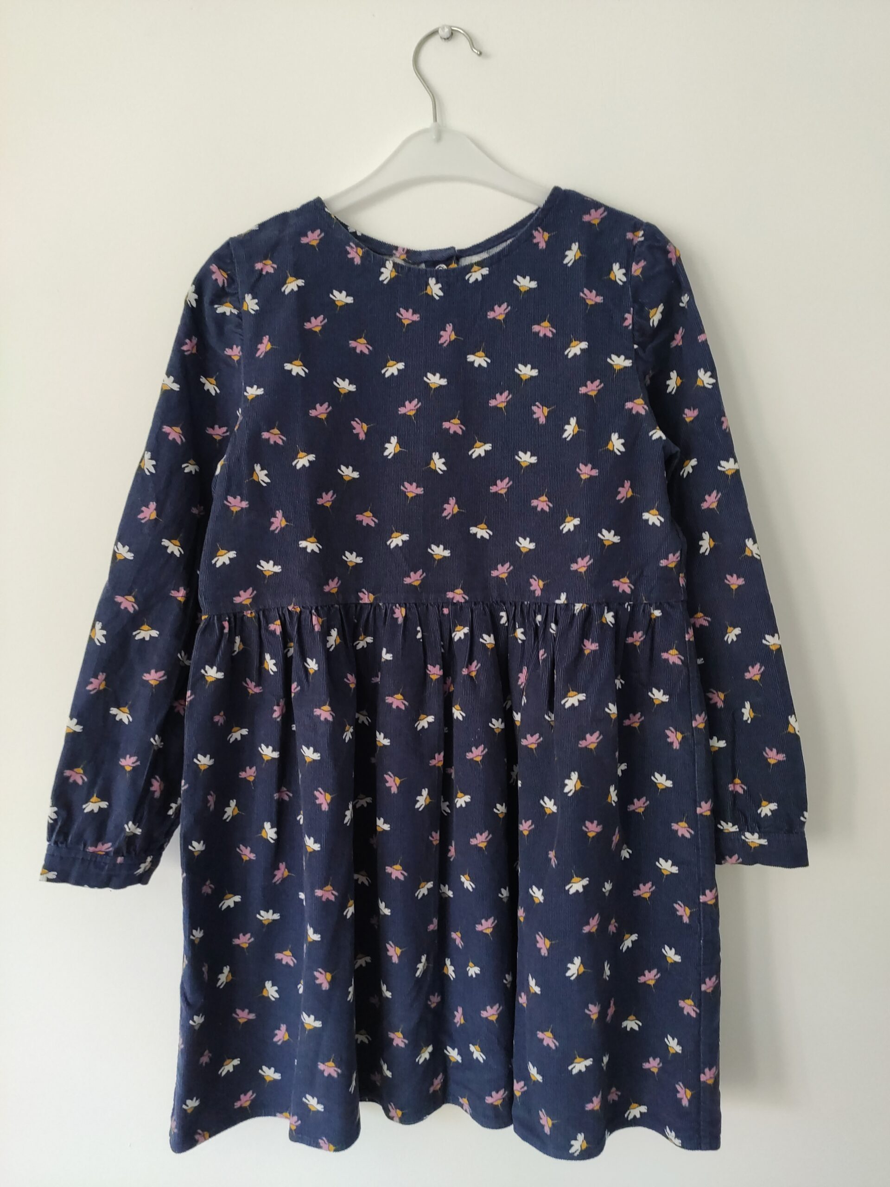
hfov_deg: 53.1
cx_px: 445
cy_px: 594
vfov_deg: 67.3
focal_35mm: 26
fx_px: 891
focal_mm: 4.77
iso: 549
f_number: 1.75
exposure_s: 1/33
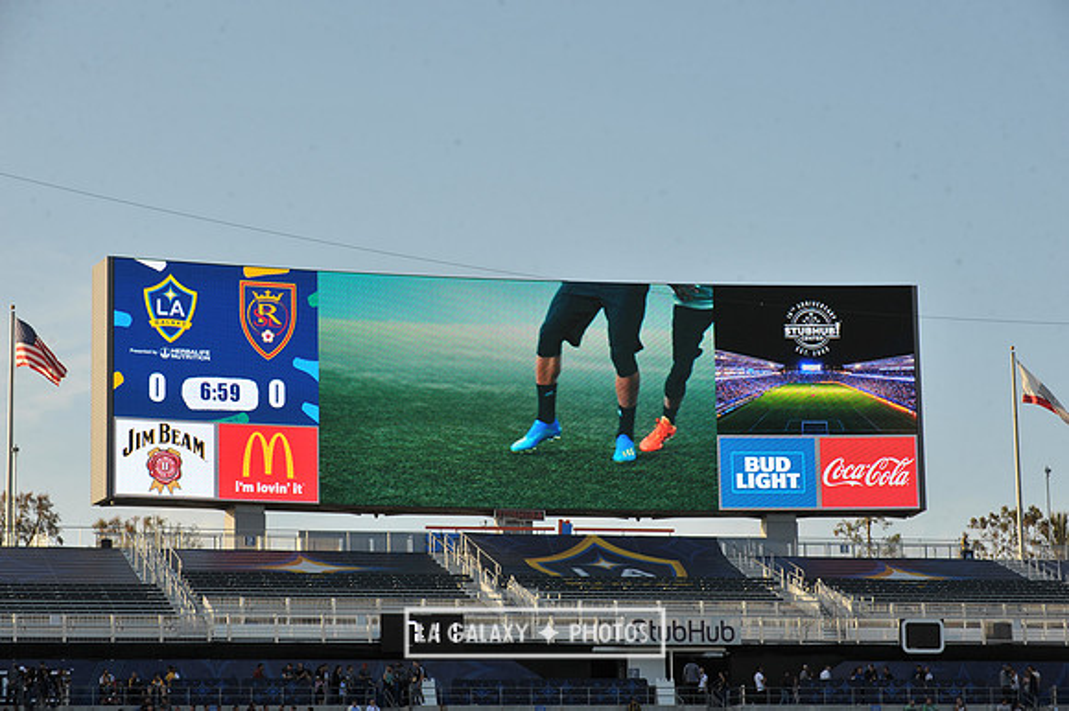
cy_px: 356
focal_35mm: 105
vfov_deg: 13.0
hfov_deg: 19.5
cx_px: 534
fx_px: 3116
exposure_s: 1/400
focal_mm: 105
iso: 400
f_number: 10
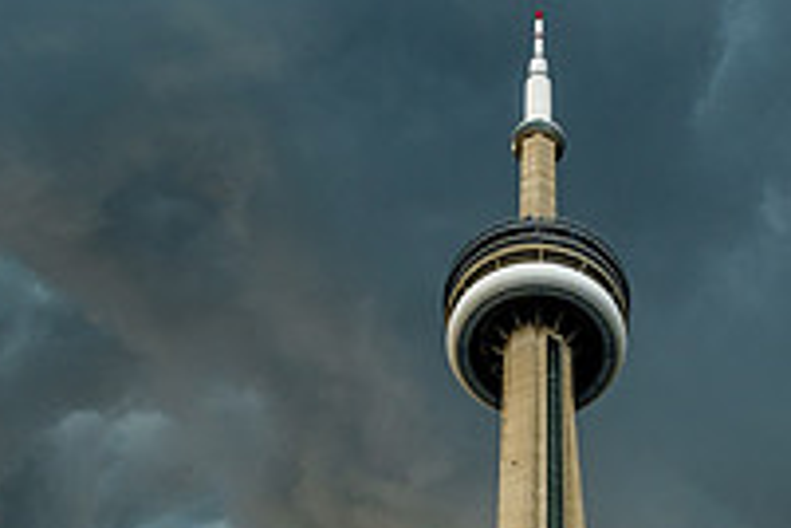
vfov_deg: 18.8
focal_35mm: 72
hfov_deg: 27.9
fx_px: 1582
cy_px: 387
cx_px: 522
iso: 200
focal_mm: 16
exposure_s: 1/20
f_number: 8
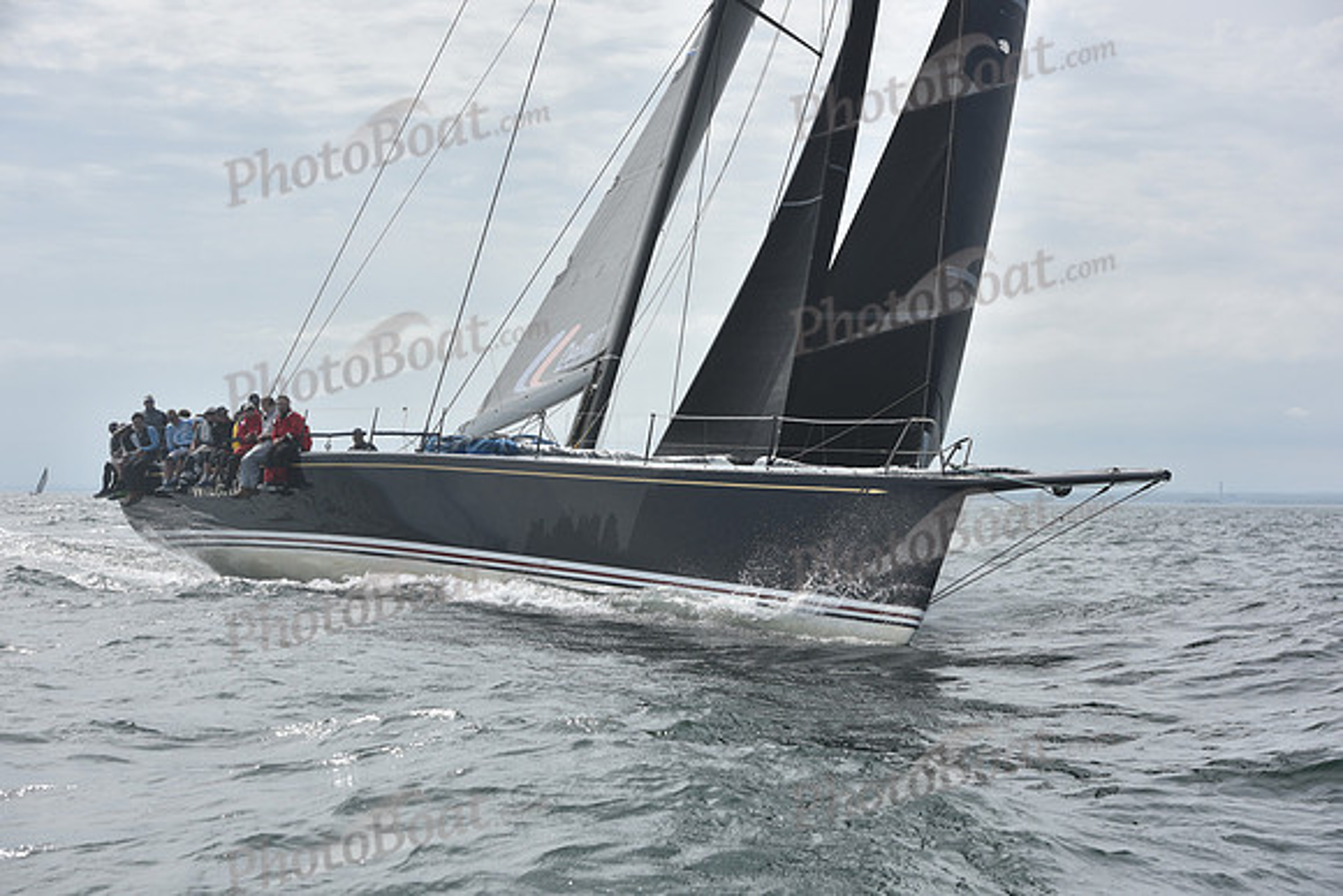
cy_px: 448
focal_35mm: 70
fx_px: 2612
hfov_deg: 28.8
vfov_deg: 19.5
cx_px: 672
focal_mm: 70
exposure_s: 1/1250
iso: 200
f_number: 7.1
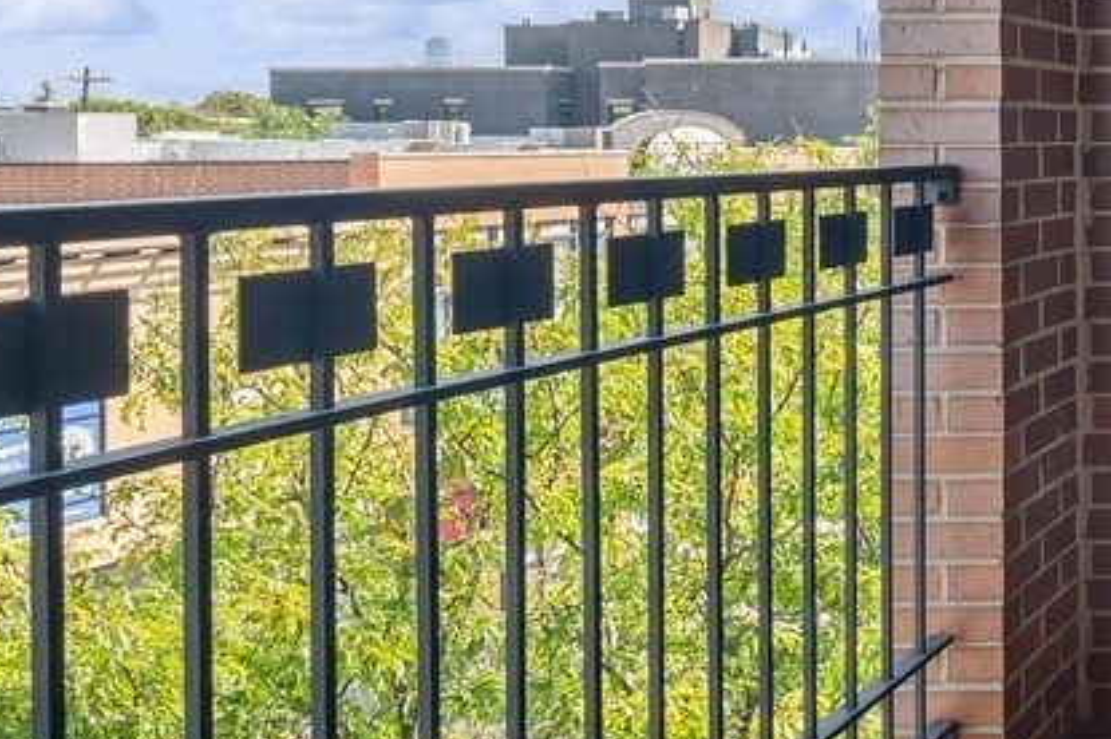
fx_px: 1665
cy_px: 16
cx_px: 1588
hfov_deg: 27.7
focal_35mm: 54
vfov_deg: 24.0
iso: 100
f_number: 9
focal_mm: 14
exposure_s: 1/15
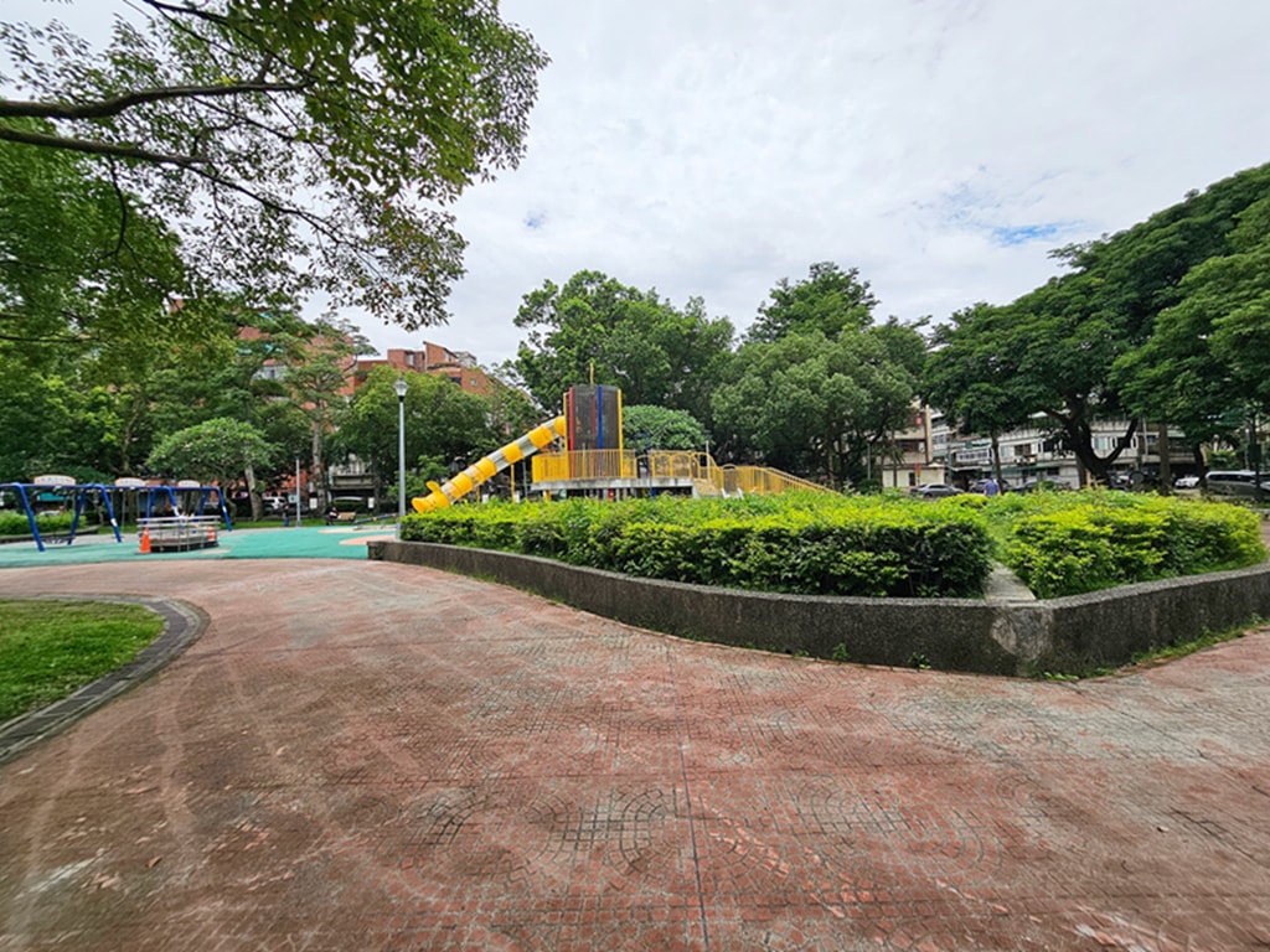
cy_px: 476
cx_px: 635
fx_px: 477
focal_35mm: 13
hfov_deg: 106.2
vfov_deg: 89.9
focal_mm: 2.2
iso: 50
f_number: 2.2
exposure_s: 1/2643
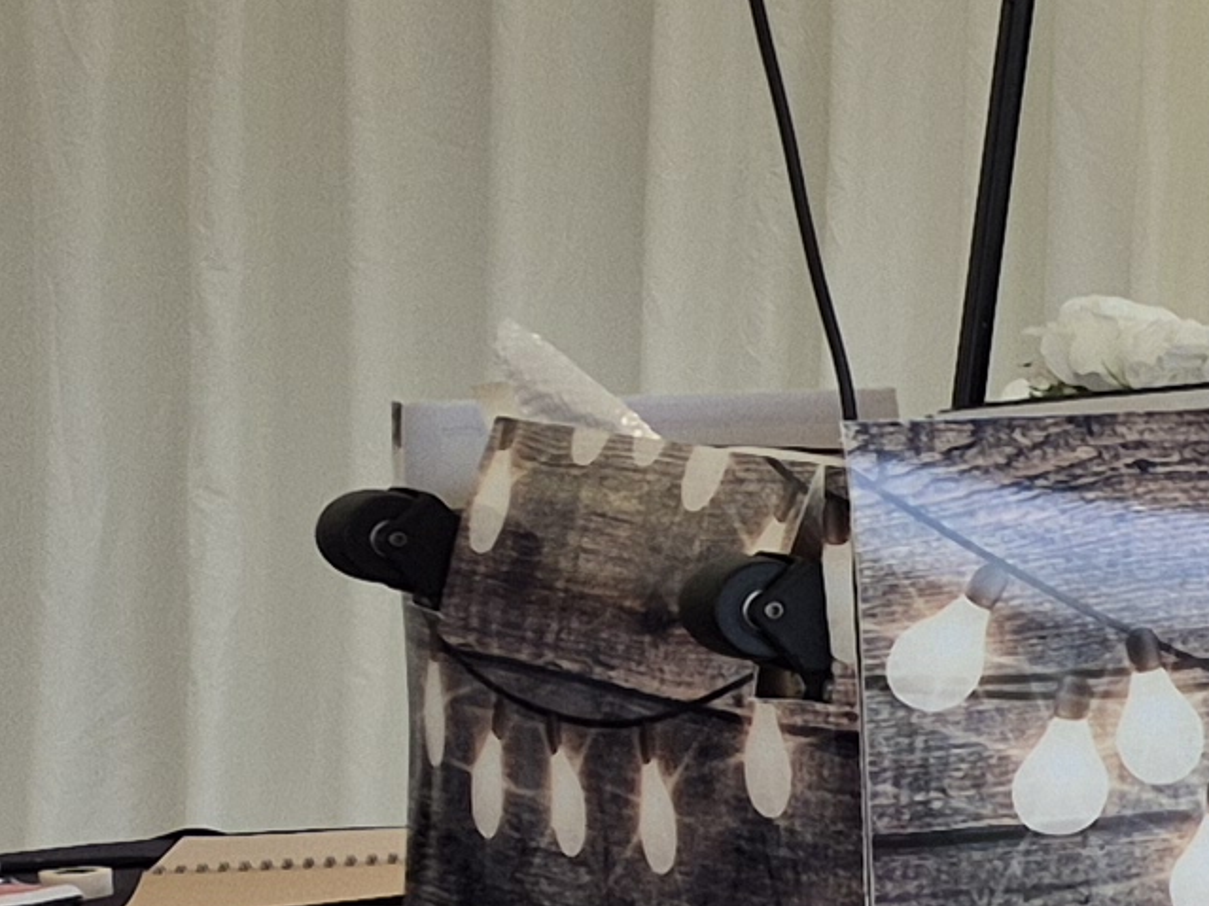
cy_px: 649
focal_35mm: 144
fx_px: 5028
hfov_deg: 10.3
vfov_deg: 10.3
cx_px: 3538
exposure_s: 1/100
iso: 50
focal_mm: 5.4
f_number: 1.8
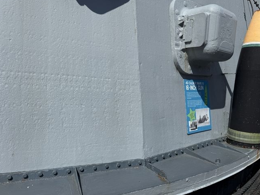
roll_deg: -2.8
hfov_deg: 59.9
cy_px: 116
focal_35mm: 30
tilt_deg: -9.7
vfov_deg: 46.6
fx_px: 225
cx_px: 139
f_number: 1.78
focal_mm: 6.76
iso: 80
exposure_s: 1/8130
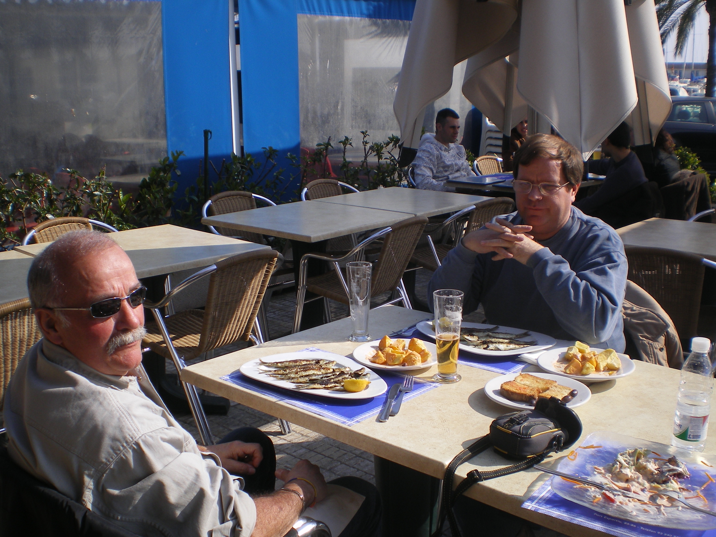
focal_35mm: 38
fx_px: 786
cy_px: 268
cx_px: 358
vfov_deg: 37.7
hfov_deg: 49.0
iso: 64
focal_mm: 6.3
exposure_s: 1/320
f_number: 4.6
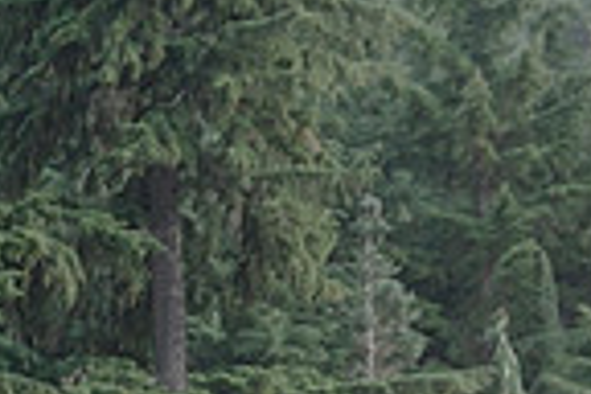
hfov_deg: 2.6
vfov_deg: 1.7
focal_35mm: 805
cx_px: 854
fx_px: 13214
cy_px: 552
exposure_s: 1/1250
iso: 500
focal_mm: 200
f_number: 2.8
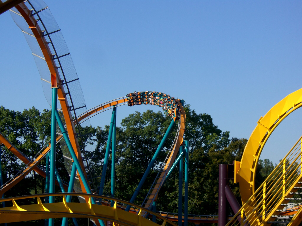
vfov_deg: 13.0
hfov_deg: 17.3
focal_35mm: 114
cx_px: 151
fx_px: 995
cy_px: 113
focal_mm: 23.7
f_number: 5.4
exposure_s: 1/250
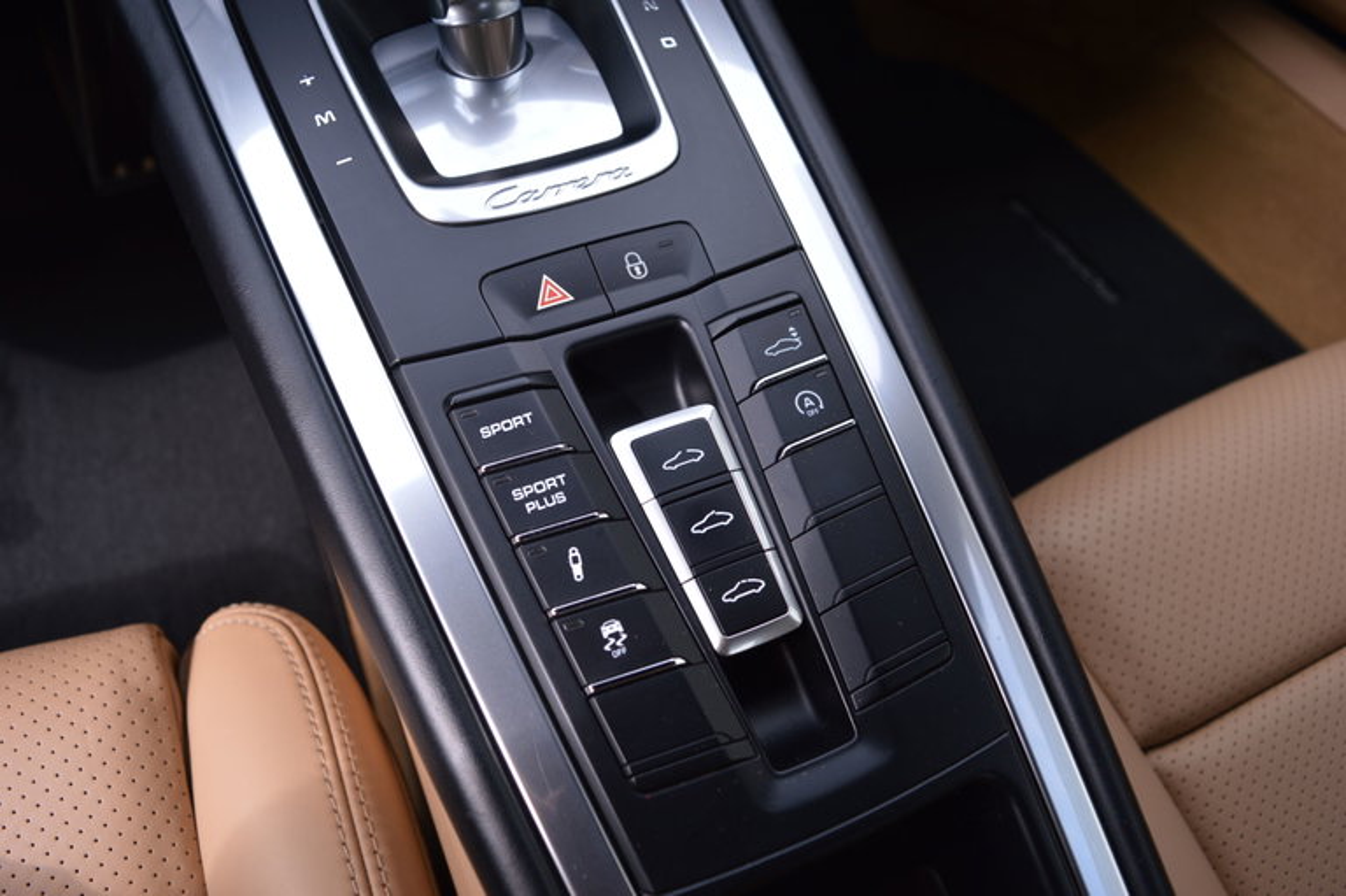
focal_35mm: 27
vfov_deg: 47.9
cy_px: 448
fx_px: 1009
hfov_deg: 67.4
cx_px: 673
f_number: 5.6
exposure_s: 1/125
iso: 100
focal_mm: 18
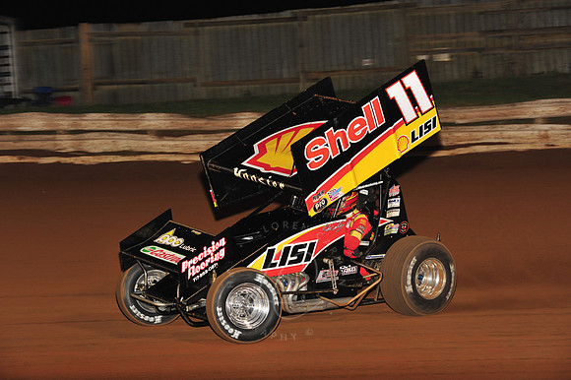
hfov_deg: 18.3
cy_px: 190
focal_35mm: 112
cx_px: 286
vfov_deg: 12.2
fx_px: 1775
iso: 1000
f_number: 7.1
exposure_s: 1/320
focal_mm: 112
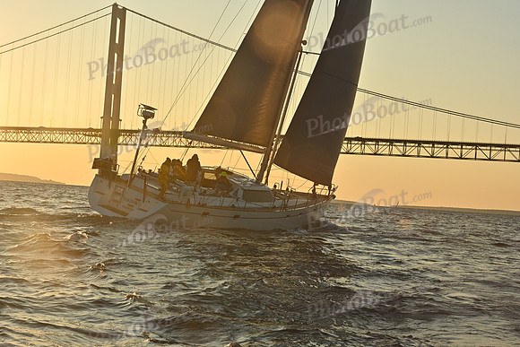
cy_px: 174
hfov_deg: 28.8
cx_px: 260
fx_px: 1011
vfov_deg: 19.5
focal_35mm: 70
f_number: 14
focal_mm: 70
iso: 800
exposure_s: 1/800
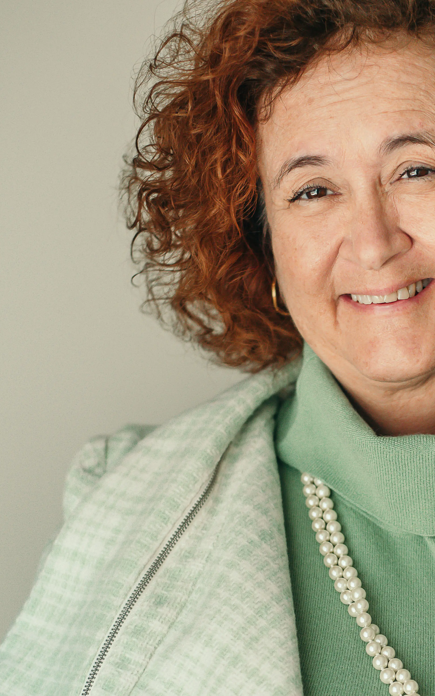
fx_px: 1859
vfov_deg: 21.0
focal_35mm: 98
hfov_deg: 13.2
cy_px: 524
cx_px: 429
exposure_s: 1/1000
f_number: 2.5
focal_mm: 50
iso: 500
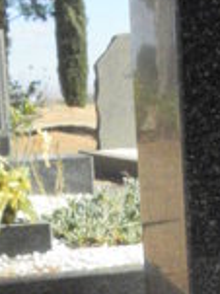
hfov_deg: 10.1
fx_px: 1171
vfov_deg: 13.6
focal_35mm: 138
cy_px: 423
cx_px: 397
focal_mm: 4.6
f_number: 6.3
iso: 200
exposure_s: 1/640
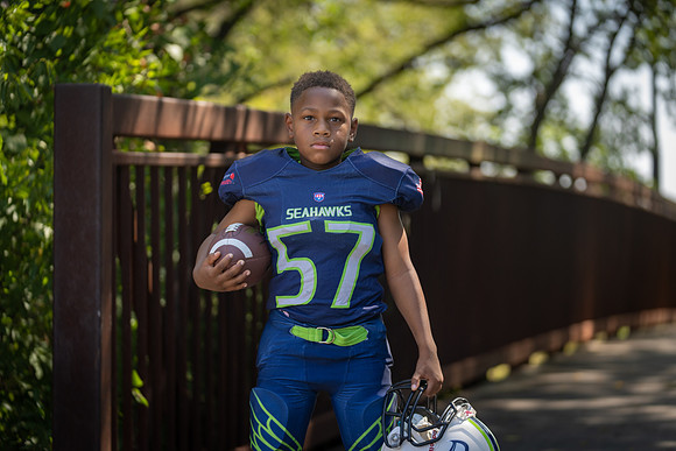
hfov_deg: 17.4
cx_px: 338
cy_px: 226
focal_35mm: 118
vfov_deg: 11.7
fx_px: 2211
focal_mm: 113
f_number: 2.8
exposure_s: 1/400
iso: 100
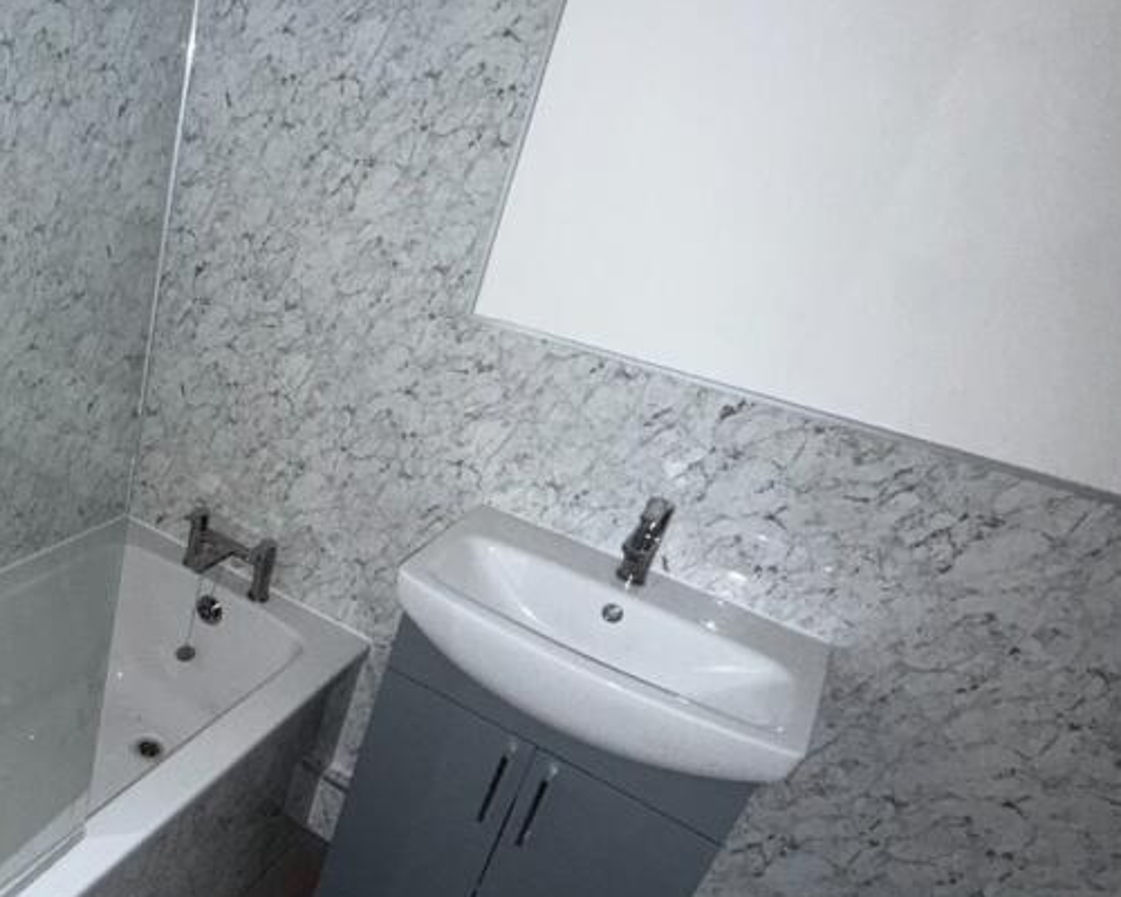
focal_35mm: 28
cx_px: 141
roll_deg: -8.0
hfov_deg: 55.2
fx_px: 929
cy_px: 493
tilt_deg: -26.1
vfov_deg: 51.4
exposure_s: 1/30
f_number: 2.2
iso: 160
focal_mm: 2.22
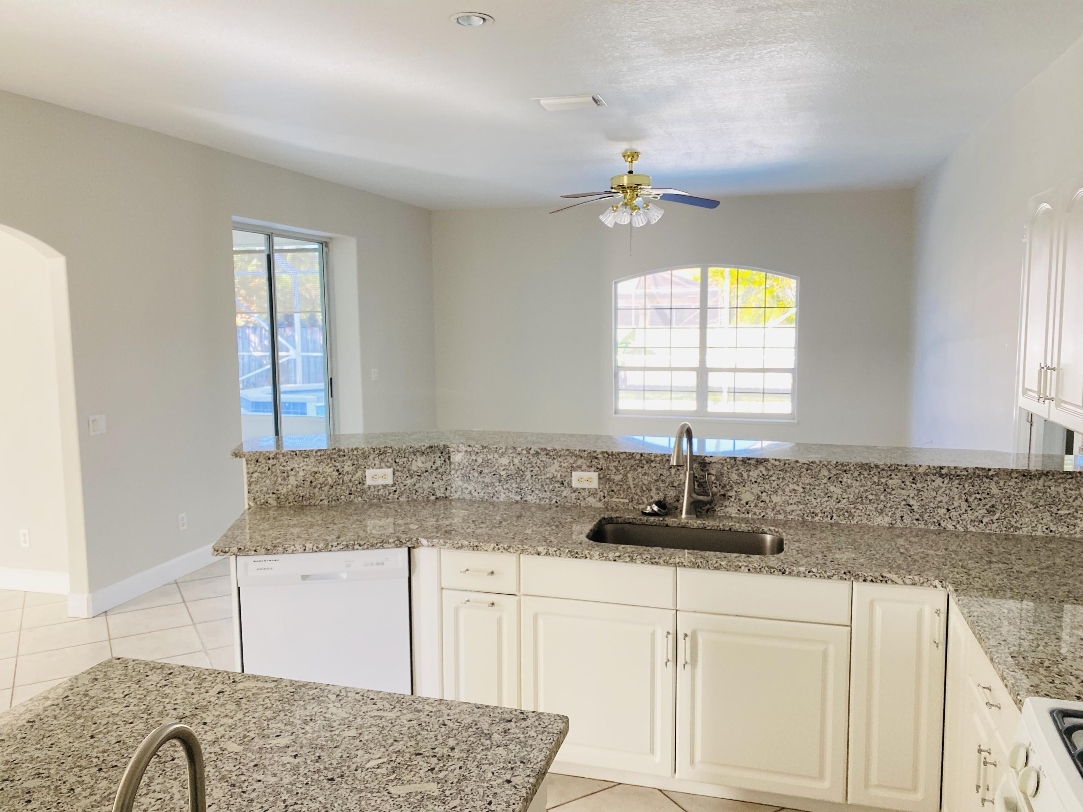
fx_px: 813
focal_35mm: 26
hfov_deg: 67.3
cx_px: 542
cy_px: 406
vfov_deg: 53.1
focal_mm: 4.25
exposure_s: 1/102
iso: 125
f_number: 1.8
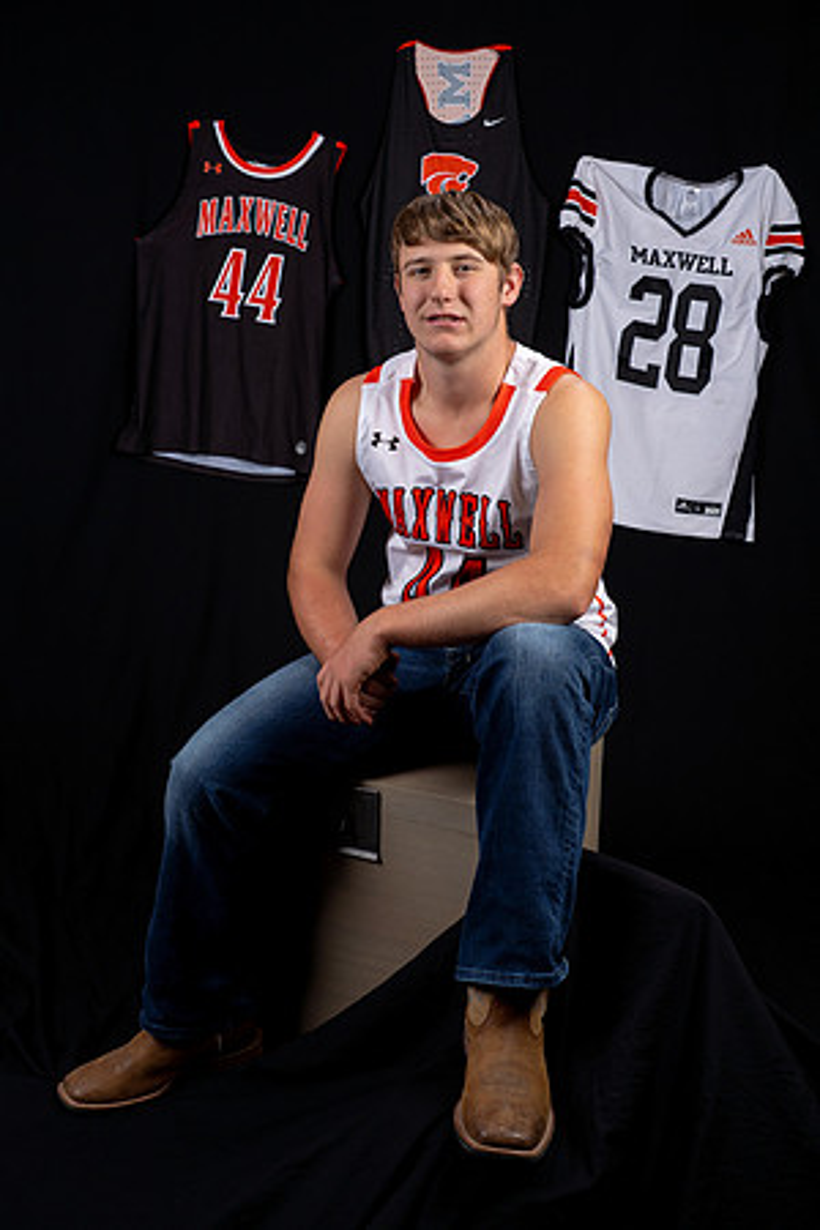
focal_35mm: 36
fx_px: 1230
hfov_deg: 36.9
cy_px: 615
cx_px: 410
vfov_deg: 53.1
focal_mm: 24
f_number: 6.3
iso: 100
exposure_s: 1/160
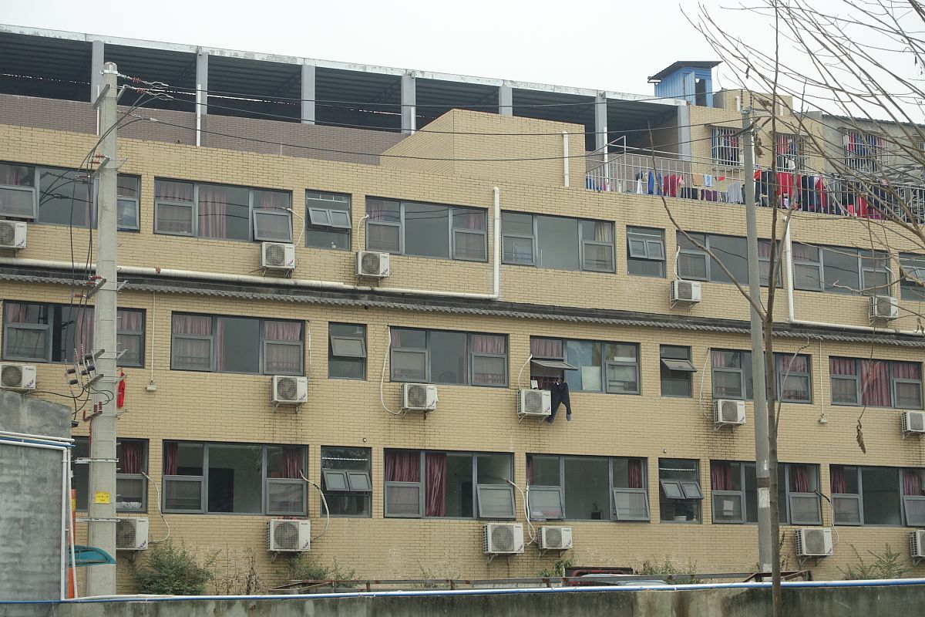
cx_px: 462
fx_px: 1798
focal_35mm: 70
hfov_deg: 28.8
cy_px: 308
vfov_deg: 19.5
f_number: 3.2
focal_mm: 25.7
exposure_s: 1/250
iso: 200
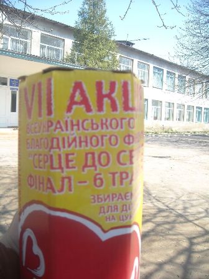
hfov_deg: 40.7
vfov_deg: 52.6
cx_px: 104
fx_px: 282
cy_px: 140
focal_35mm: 35
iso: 64
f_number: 2.8
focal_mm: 5.7
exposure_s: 1/284
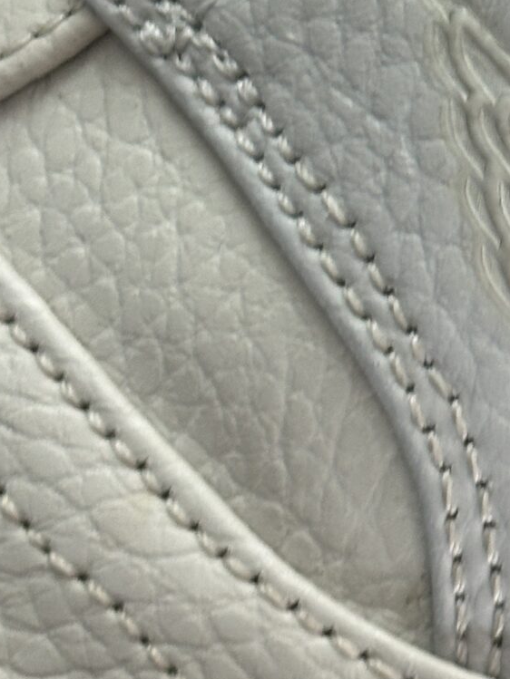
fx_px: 3221
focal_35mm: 164
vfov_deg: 12.0
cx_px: 743
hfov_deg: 8.9
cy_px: 301
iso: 100
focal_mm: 6.86
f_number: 1.78
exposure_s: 1/50
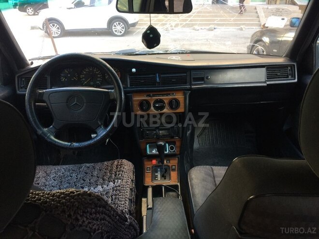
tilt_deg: -26.7
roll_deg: +0.8
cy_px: 120
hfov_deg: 61.7
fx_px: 267
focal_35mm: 29
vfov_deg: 48.2
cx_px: 160
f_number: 2.2
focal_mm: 4.15
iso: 32
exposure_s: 1/33
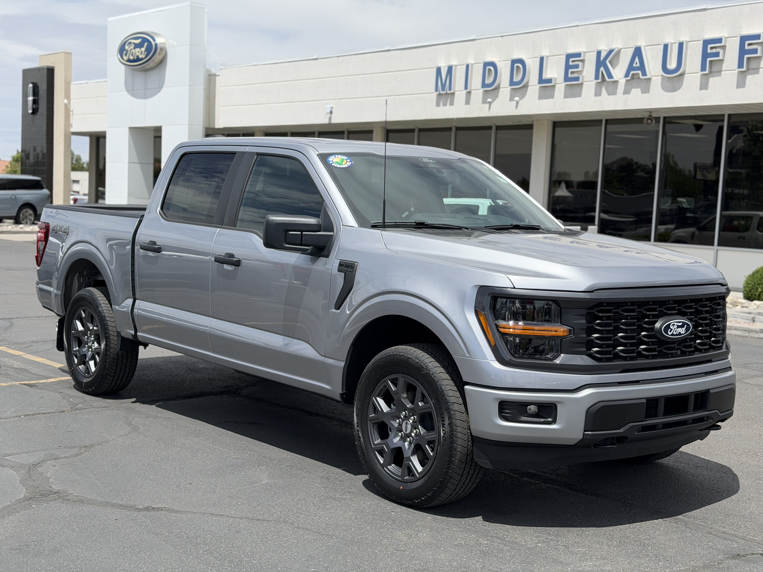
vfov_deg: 30.3
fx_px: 1058
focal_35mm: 48
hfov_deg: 39.7
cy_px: 286
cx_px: 382
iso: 64
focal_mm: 6.76
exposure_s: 1/6536
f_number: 1.78
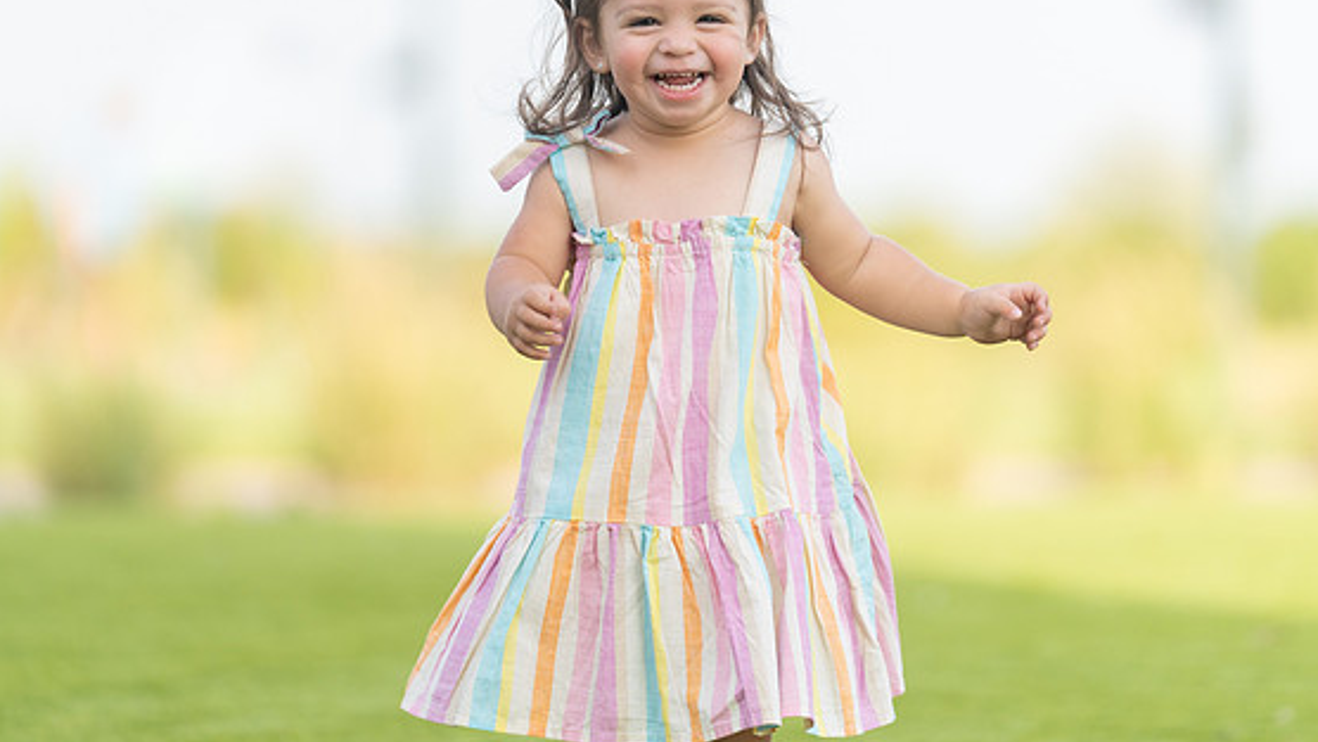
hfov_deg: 7.5
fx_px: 10102
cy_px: 237
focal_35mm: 289
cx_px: 629
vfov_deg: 4.2
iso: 400
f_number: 2.8
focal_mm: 200
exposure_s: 1/1000
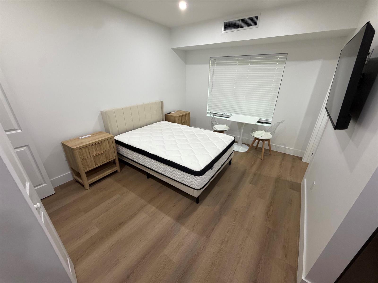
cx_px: 189
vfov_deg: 85.7
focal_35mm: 14
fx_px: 153
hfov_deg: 102.1
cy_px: 142
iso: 200
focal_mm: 2.22
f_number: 2.2
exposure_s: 1/60
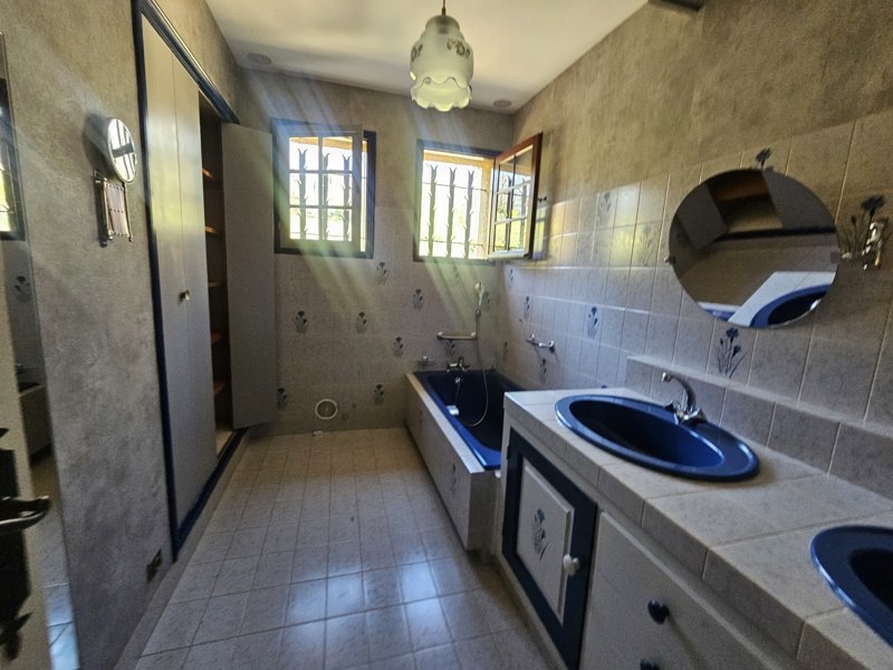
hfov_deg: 106.2
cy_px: 335
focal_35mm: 13
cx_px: 446
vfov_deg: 89.9
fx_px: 335
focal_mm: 2.2
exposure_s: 1/50
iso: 320
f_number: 2.2
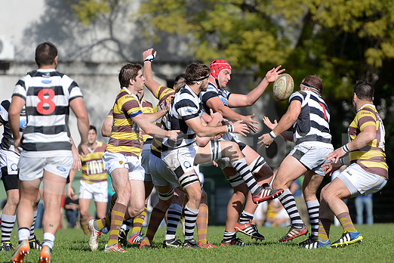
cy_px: 141
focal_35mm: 311
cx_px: 192
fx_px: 3403
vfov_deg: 4.4
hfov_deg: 6.6
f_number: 4
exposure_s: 1/2000
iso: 320
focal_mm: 280
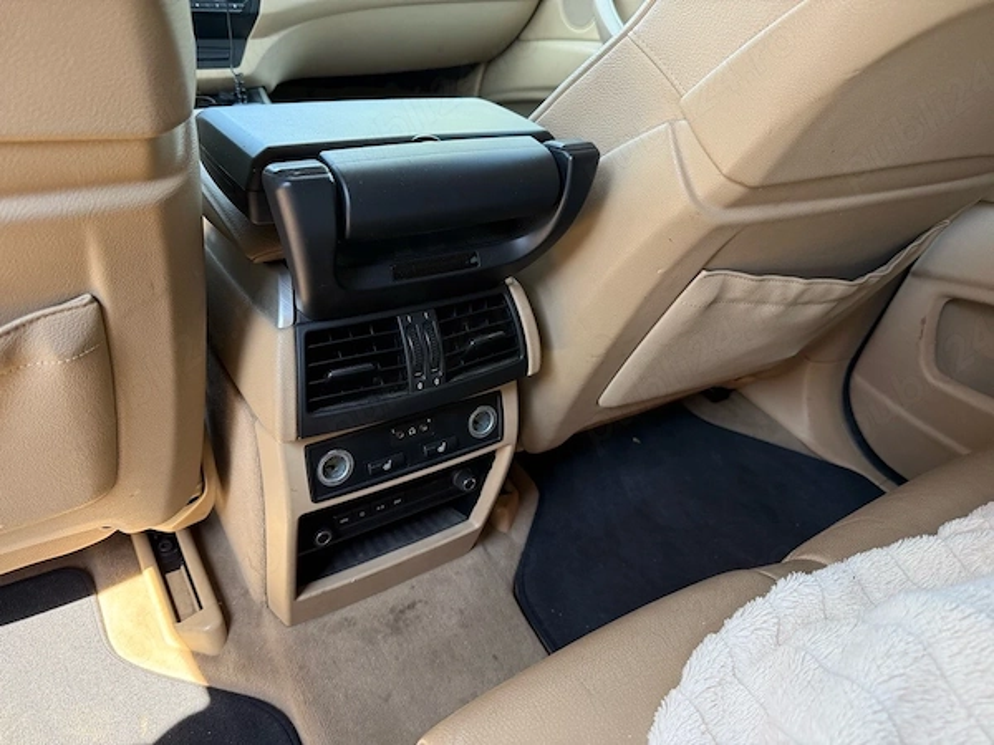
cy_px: 372
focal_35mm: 24
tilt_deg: -33.5
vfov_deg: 56.8
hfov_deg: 71.6
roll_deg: -7.9
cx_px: 497
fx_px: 689
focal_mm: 6.76
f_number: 1.78
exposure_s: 1/121
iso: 160
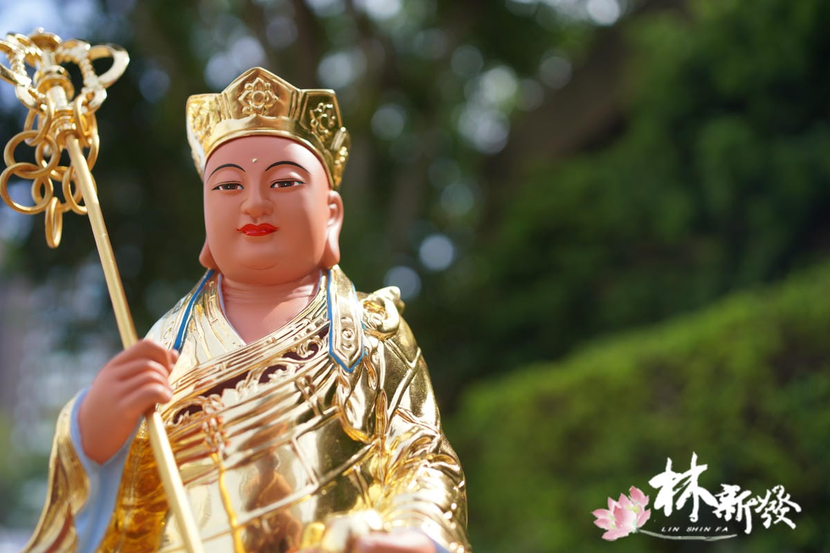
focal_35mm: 35
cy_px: 276
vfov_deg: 37.9
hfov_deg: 54.4
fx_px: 807
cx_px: 415
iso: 100
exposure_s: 1/800
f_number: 2.8
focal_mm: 35
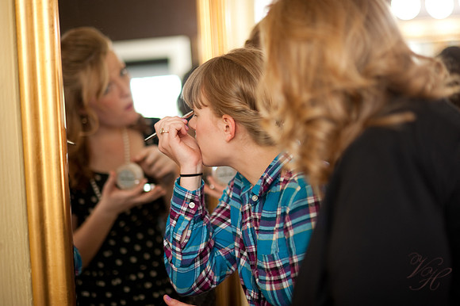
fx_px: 1085
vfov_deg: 16.1
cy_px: 153
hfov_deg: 23.9
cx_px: 230
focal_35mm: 85
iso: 200
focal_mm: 85
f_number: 1.8
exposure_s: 1/125
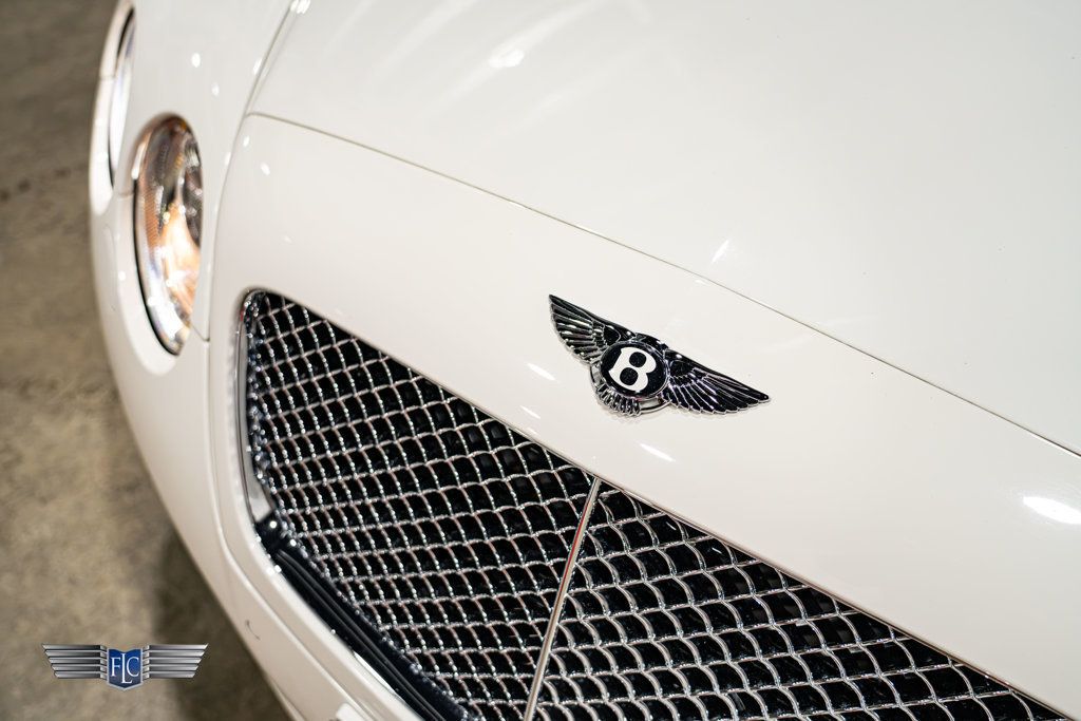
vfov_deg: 36.0
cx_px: 540
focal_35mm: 37
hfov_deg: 51.9
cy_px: 360
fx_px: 1111
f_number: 4
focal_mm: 37
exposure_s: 1/100
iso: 1250
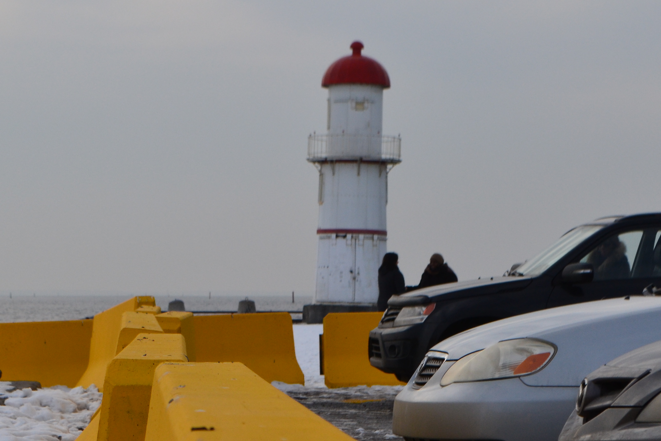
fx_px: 2697
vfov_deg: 9.3
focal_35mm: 147
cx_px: 85
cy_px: 328
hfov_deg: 13.9
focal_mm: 55
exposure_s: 1/400
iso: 400
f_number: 11
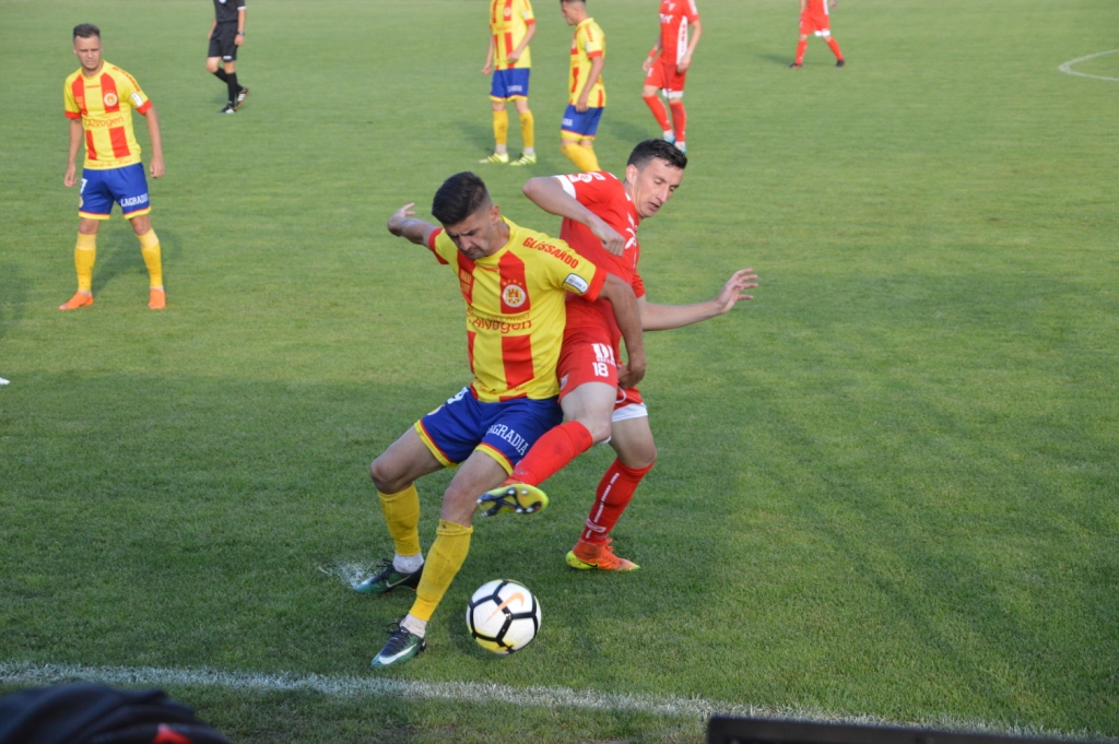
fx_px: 2422
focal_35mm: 78
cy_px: 372
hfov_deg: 26.0
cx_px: 560
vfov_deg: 17.5
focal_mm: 52
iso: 900
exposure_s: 1/500
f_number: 5
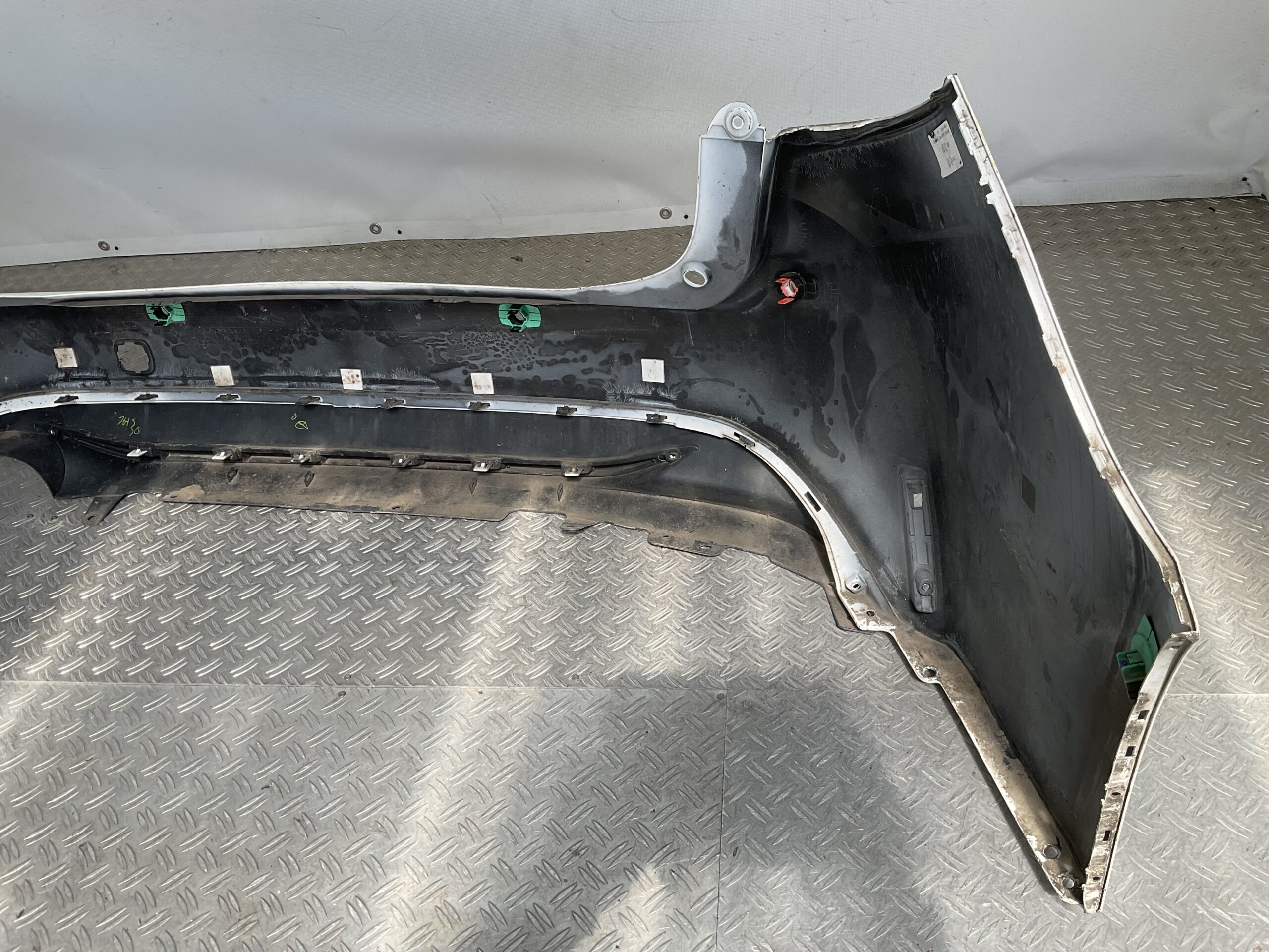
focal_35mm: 29
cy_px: 476
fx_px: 1063
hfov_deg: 61.7
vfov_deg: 48.2
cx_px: 634
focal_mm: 3
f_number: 1.8
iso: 16
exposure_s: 1/370
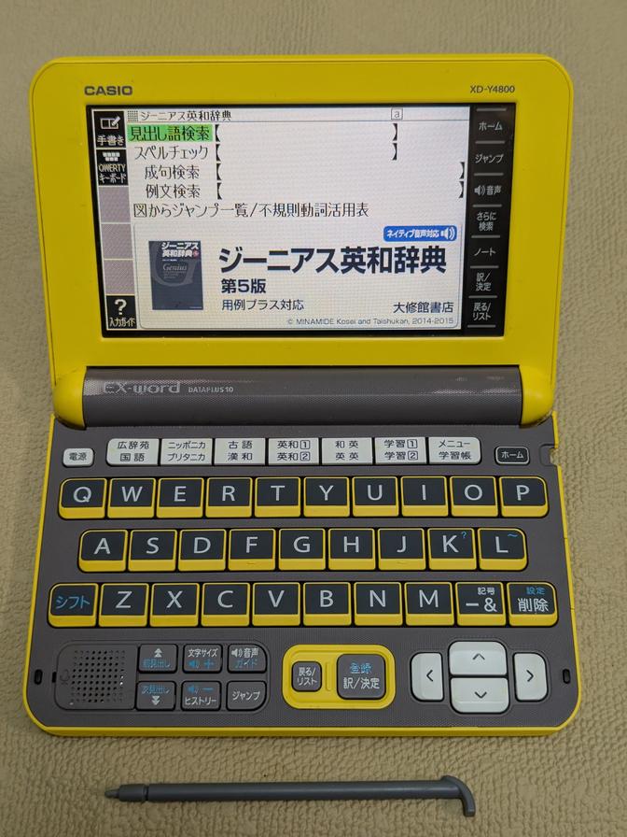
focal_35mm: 48
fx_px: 1159
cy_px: 418
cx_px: 314
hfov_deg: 30.3
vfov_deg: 39.7
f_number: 1.85
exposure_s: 1/55.8
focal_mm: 6.81
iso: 145
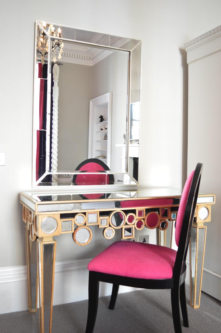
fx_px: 318
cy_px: 166
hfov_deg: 38.3
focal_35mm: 34
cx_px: 110
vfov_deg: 55.2
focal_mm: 23
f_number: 4.5
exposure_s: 1/13
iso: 400
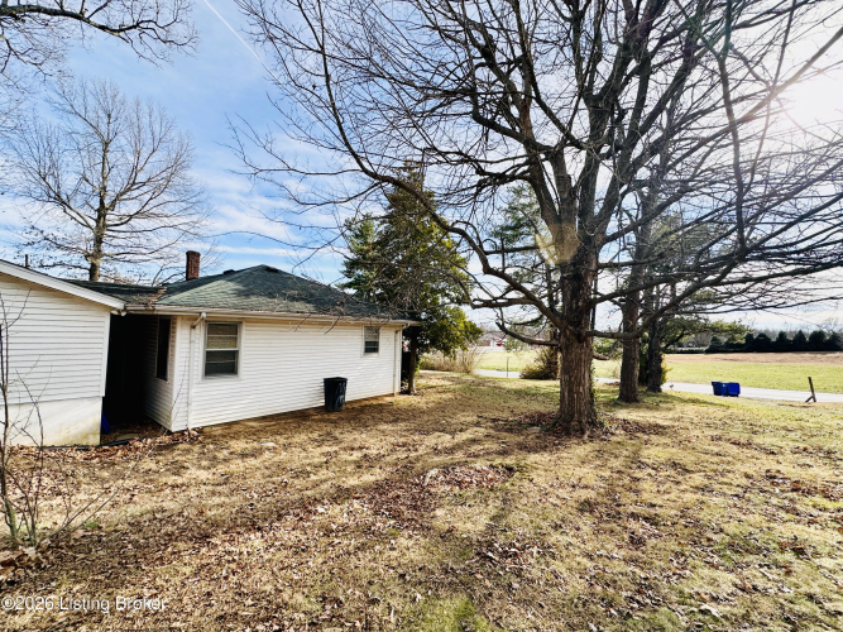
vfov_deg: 85.7
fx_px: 341
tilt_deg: +1.8
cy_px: 316
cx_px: 422
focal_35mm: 14
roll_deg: -0.9
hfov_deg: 102.1
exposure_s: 1/1335
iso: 40
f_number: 2.2
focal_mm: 2.22
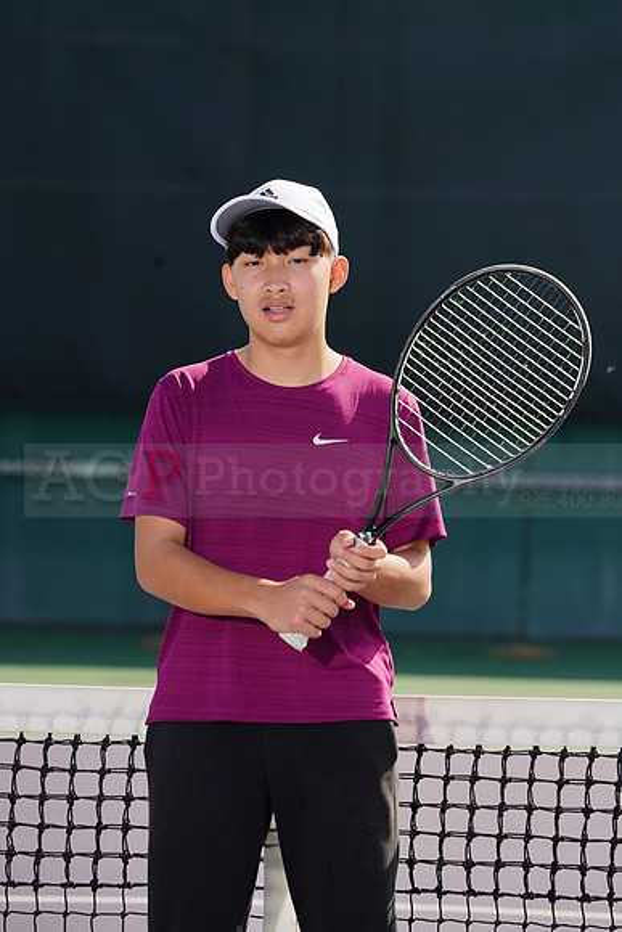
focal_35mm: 279
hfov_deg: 4.9
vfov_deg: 7.4
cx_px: 311
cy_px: 466
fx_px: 7226
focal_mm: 279
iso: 100
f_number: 8
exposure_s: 1/250
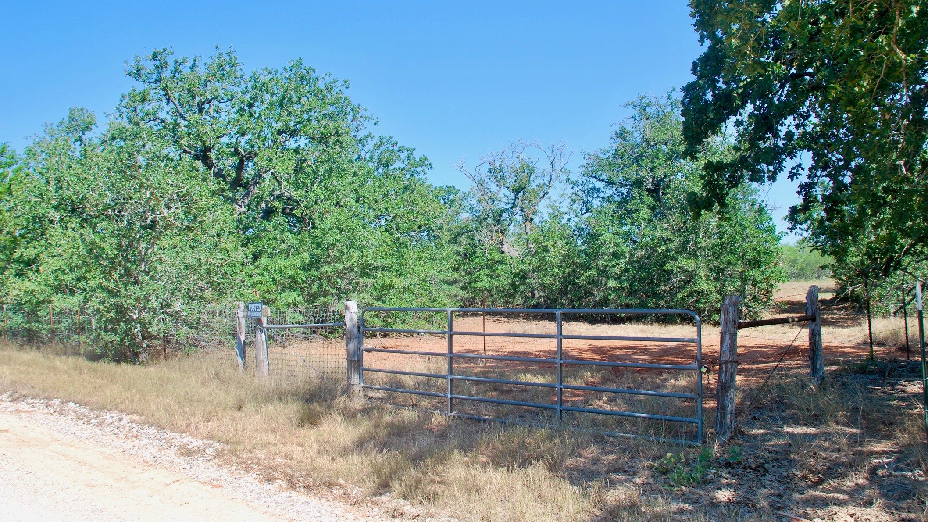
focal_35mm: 29
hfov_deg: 66.1
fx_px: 714
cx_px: 467
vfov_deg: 40.1
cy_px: 221
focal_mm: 18
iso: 100
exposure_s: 1/160
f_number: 7.1
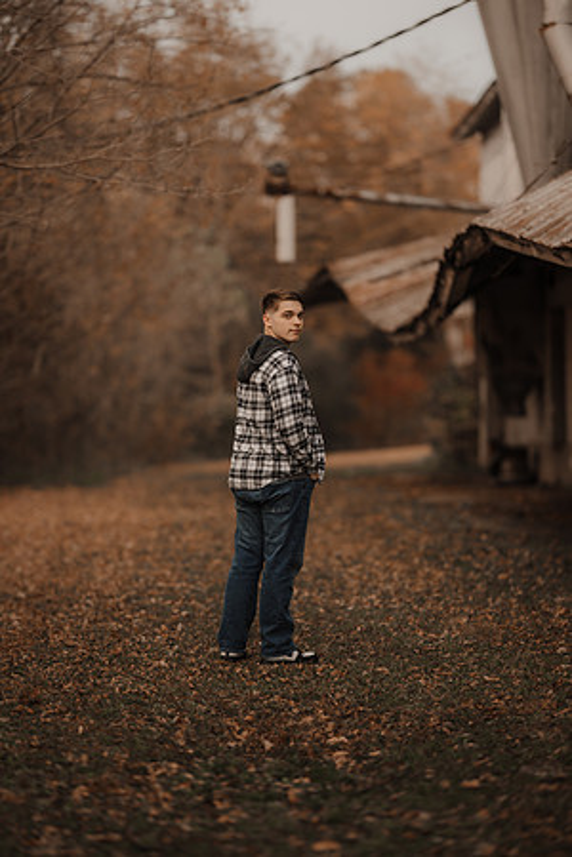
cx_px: 286
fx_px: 2502
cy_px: 428
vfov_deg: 19.5
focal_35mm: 105
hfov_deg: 13.0
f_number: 1.6
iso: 100
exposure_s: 1/250
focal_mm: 105
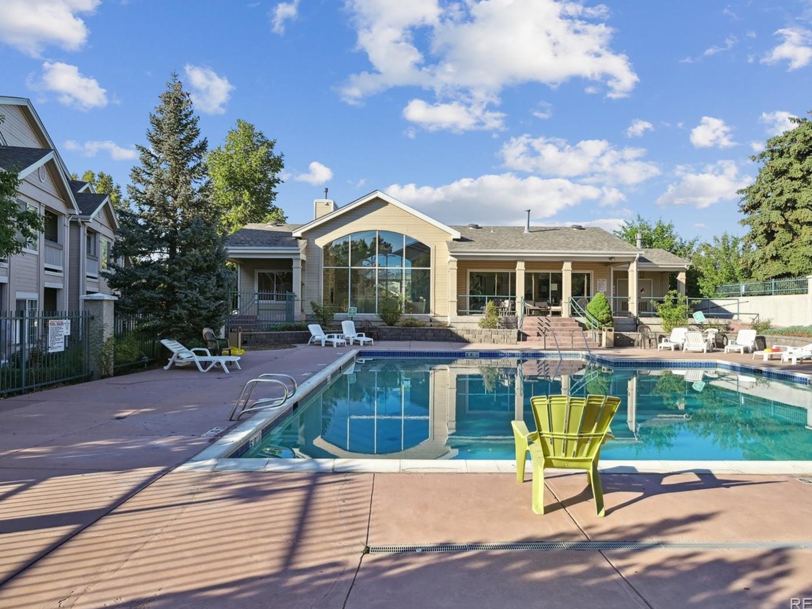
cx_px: 419
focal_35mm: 23
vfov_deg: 59.9
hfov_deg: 75.0
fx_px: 529
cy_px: 307
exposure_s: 1/250
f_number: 10
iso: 400
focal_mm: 20.5
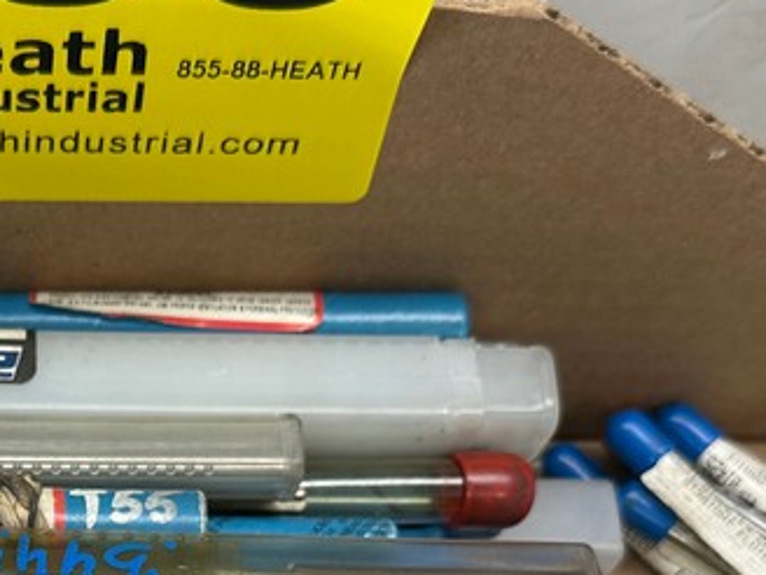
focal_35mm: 75
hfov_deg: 25.1
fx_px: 1660
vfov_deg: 18.8
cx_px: 51
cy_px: 640
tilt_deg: -65.3
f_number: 1.78
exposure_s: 1/106
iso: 100
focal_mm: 6.86
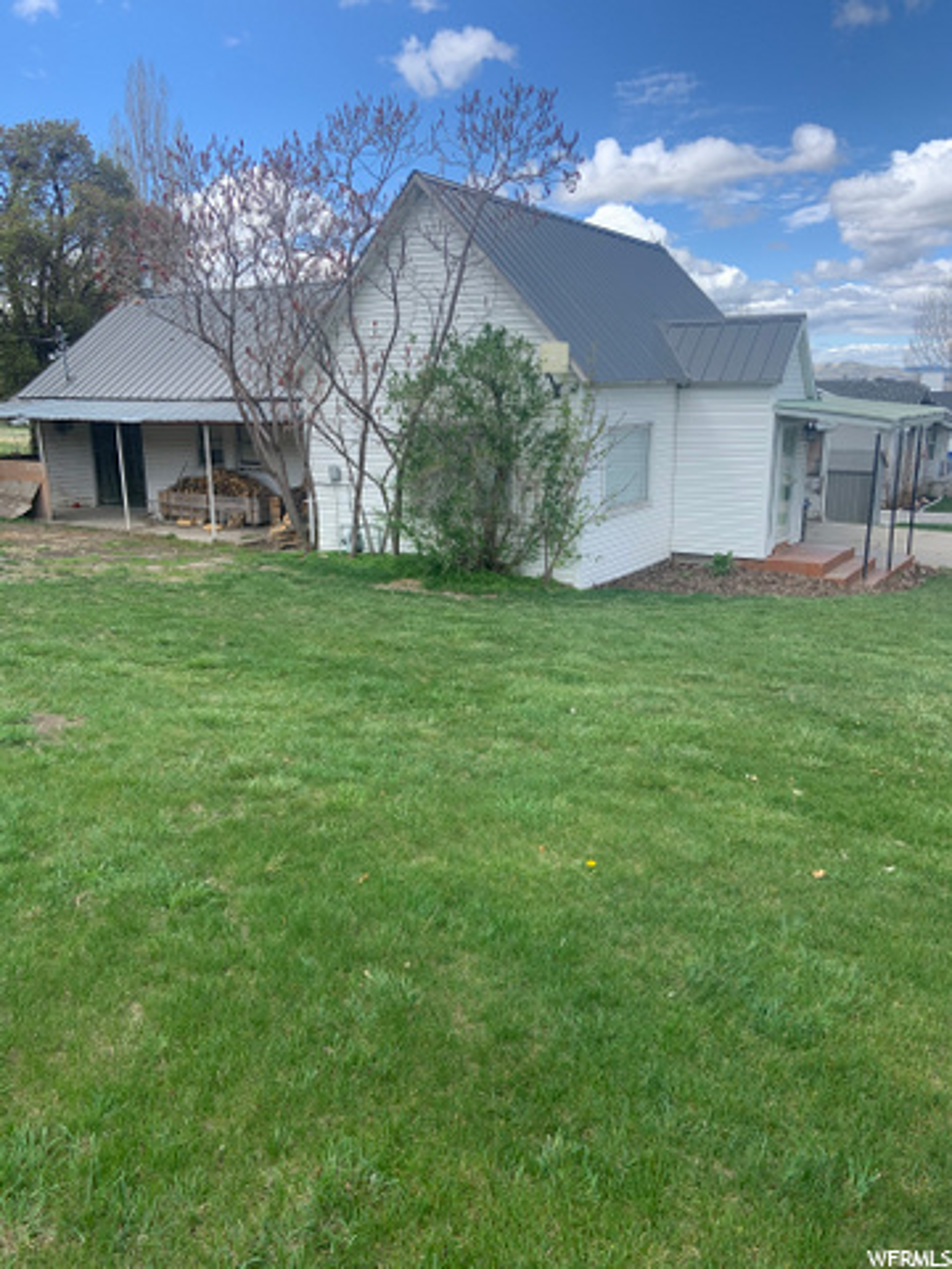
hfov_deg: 53.1
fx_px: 953
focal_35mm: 26
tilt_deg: -14.4
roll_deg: +1.3
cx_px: 476
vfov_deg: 67.3
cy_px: 634
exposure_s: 1/1136
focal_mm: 4.25
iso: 25
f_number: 1.8
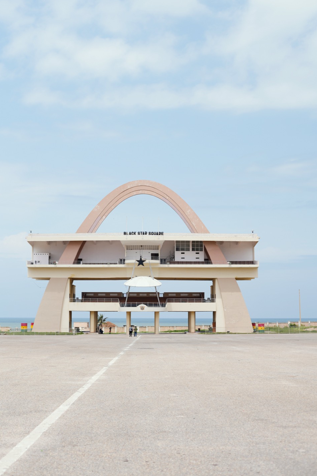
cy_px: 215
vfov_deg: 35.6
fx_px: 740
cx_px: 144
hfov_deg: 24.2
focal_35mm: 56
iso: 100
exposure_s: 1/1250
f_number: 4
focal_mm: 50
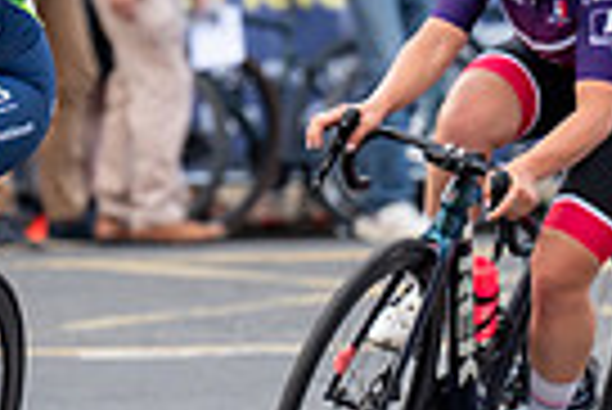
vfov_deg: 1.9
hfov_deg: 2.8
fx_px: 12542
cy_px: -34
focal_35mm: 737
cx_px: -270
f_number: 3.2
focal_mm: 173
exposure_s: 1/1000
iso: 500
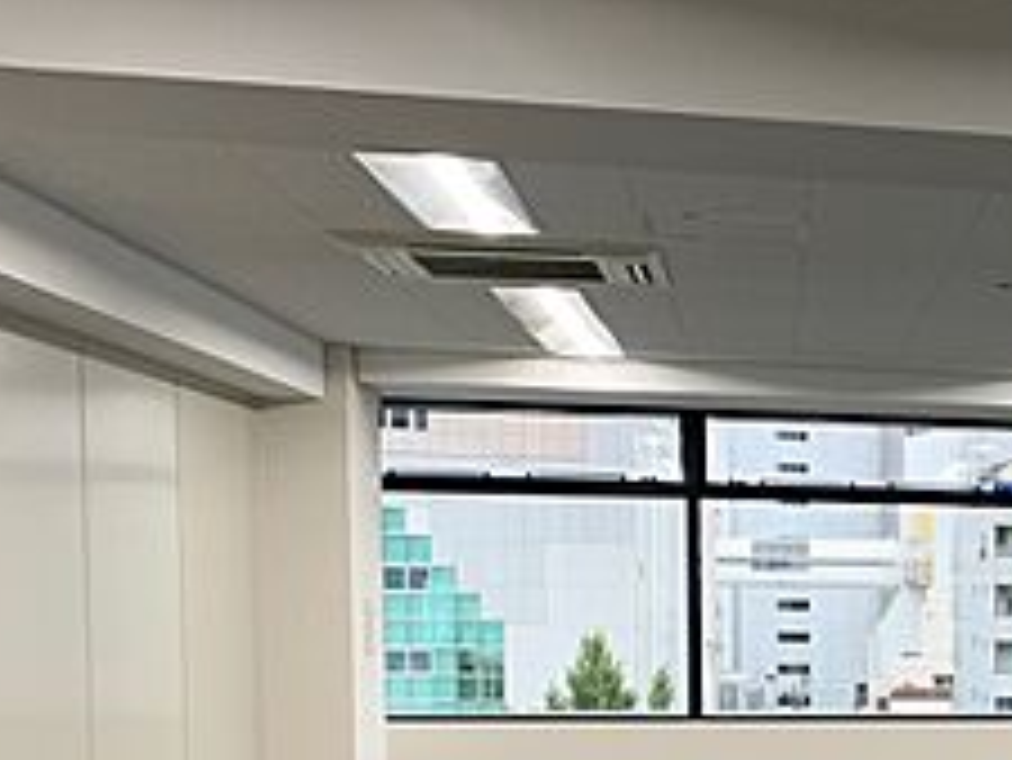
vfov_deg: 19.3
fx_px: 2165
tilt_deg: -2.2
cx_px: 1367
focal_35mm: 74
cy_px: 769
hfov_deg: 23.0
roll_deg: -0.8
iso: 100
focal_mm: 4.25
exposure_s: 1/121
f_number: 1.8
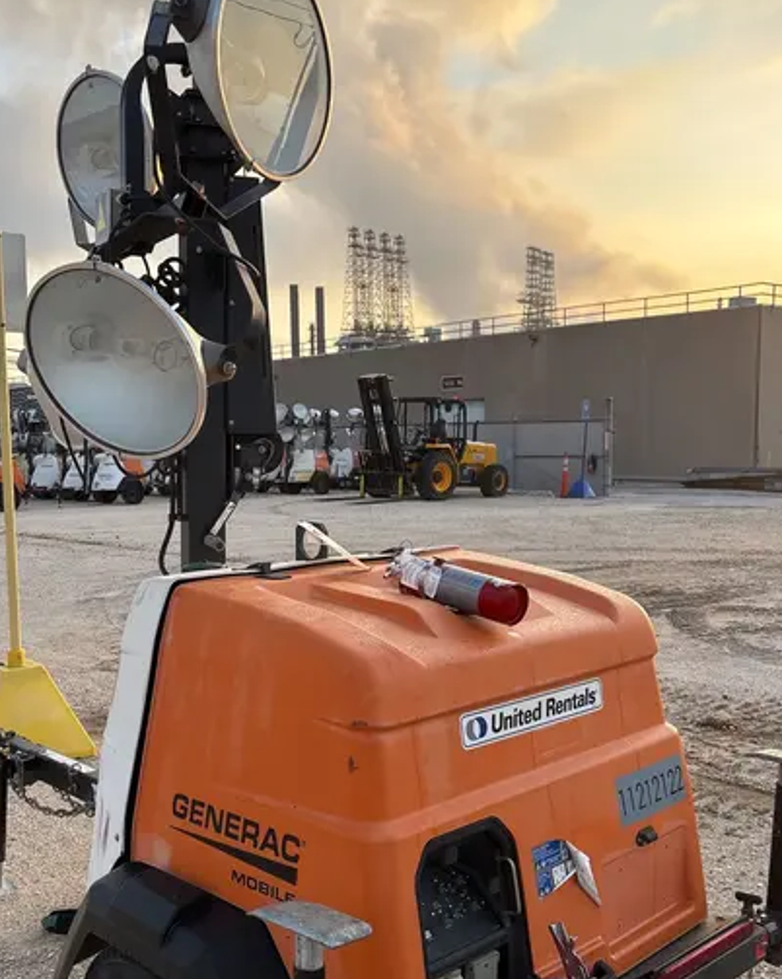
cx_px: 319
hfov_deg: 40.0
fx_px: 1071
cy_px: 573
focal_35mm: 37
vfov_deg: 48.9
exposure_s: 1/799
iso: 50
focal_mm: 5.96
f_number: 1.6
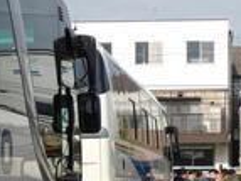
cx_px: 142
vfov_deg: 10.5
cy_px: 193
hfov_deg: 14.1
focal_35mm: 140
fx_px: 974
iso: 80
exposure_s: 1/640
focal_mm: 9
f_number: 3.9
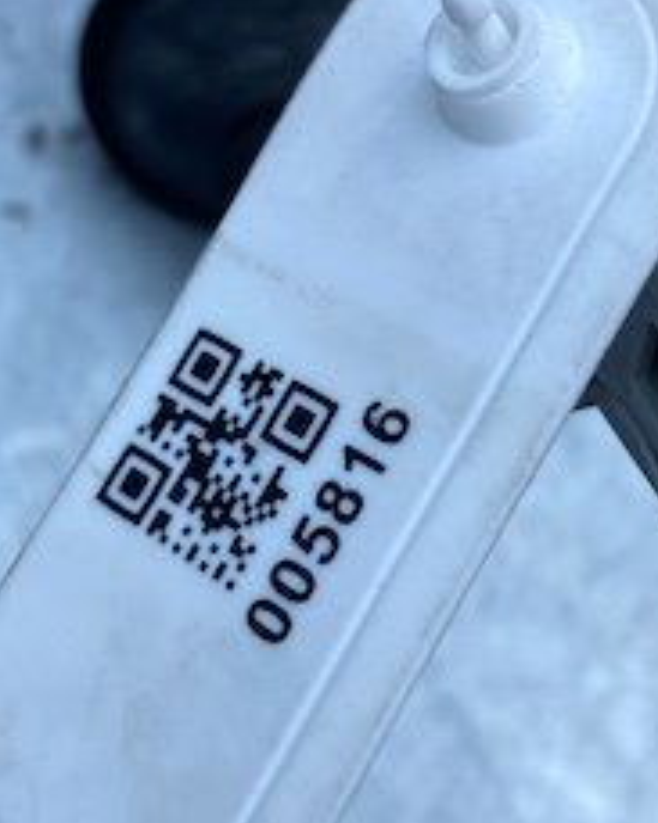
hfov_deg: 21.5
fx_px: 1729
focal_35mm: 71
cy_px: 305
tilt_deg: -66.0
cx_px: 338
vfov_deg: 26.7
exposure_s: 1/957
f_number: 1.8
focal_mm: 4.25
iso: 32
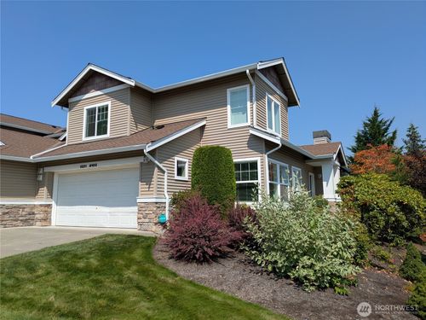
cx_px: 213
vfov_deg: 54.9
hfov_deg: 69.4
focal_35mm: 25
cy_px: 160
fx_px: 308
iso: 45
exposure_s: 1/2451
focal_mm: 5.43
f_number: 1.89
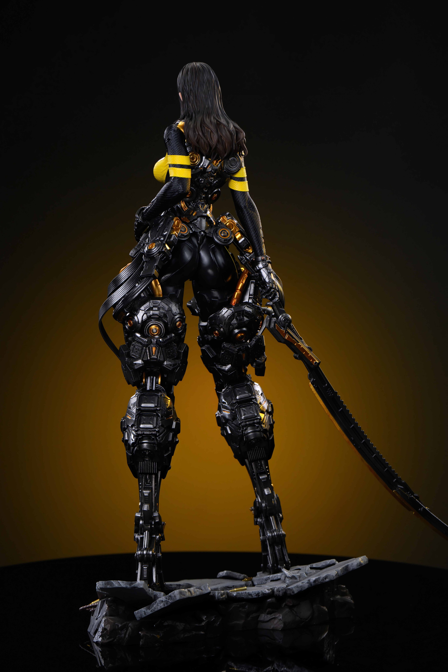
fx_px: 2426
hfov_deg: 10.5
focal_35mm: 130
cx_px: 224
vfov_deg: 15.8
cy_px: 336
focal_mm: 130
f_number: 8
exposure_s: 1/125
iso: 400
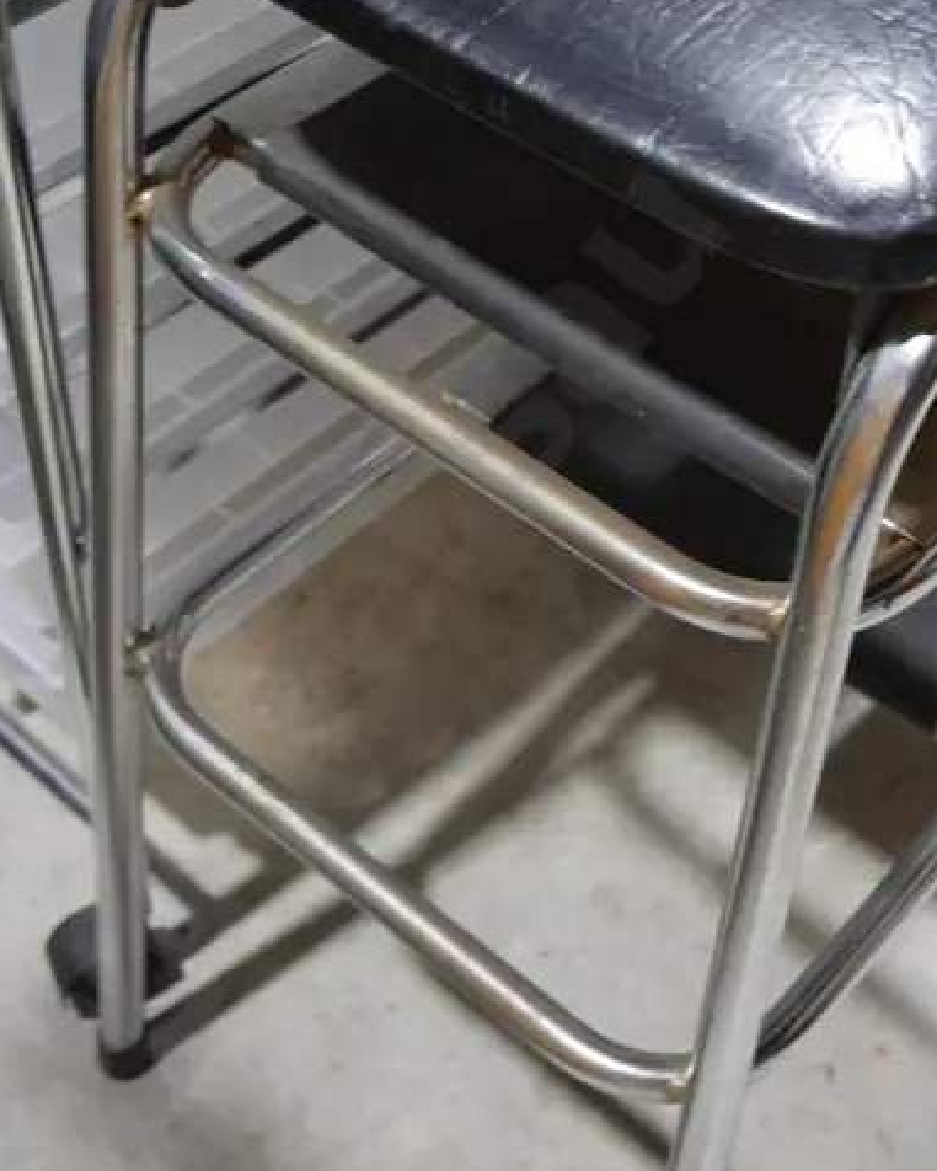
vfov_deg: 29.3
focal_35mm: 63
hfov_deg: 24.0
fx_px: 2183
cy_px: 221
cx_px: 668
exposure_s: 1/60
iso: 400
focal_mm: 15
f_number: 3.6
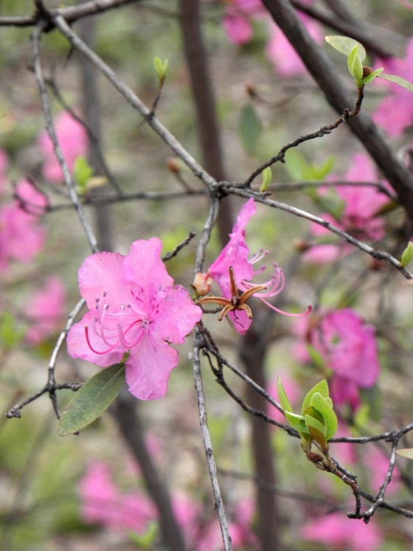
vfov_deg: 13.0
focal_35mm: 152
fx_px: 2419
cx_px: 206
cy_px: 276
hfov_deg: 9.8
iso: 125
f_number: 4.4
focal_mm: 27.16
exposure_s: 1/30
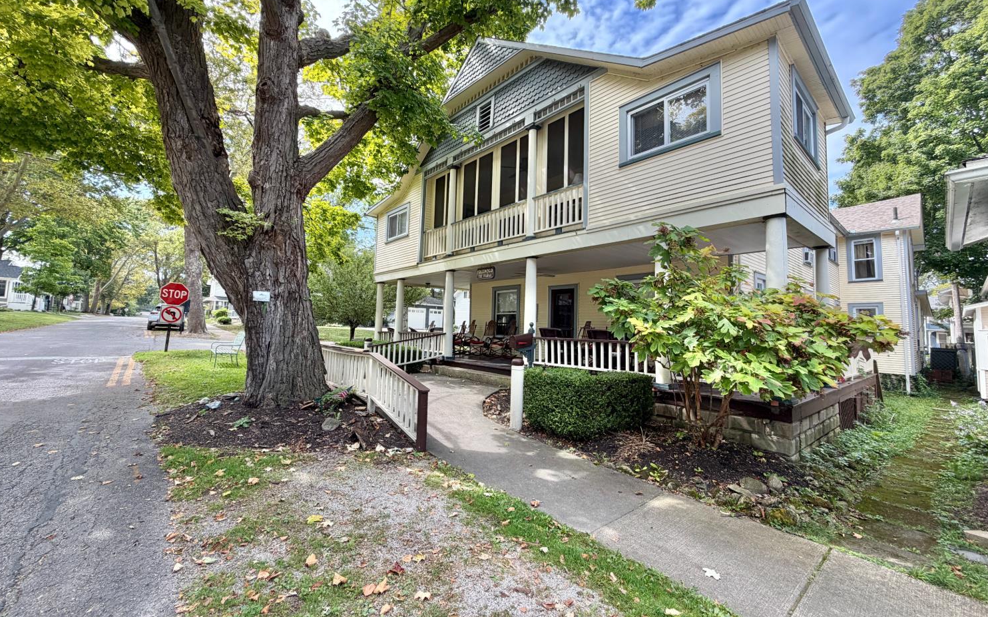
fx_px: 404
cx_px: 492
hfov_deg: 101.5
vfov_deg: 74.8
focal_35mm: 15
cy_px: 301
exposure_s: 1/411
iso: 50
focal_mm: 2.22
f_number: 2.2
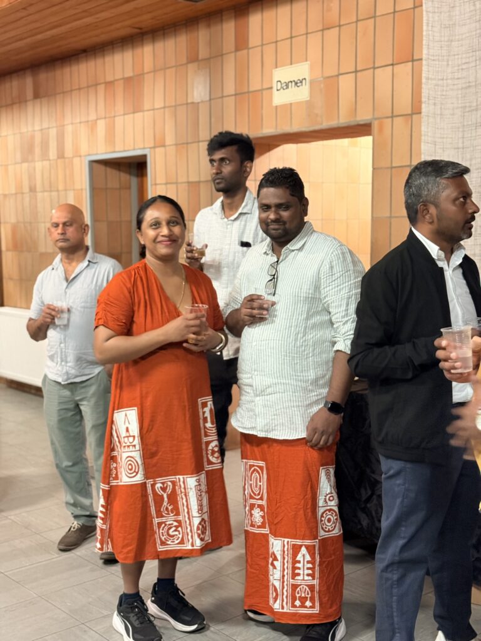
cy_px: 320
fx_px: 889
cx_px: 240
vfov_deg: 39.7
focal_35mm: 48
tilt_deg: -6.3
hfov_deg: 30.3
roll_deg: +0.8
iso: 500
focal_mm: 6.76
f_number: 1.78
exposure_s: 1/25
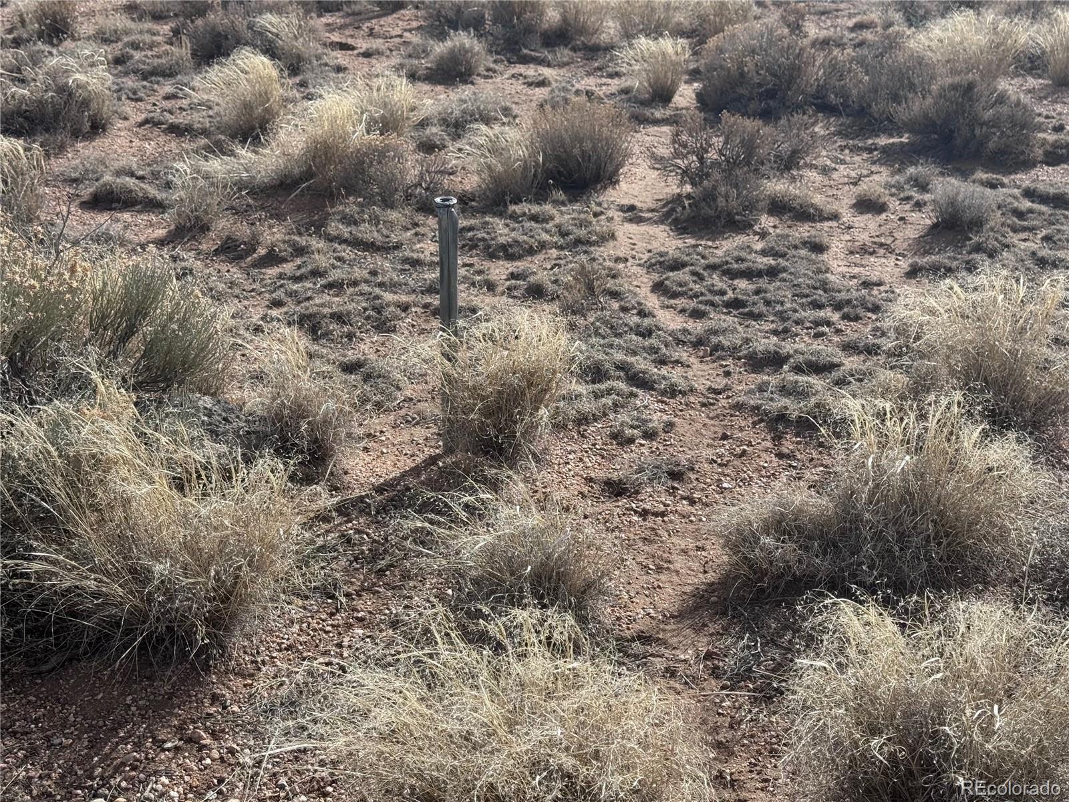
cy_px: 401
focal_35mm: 48
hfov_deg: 39.7
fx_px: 1482
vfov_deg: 30.3
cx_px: 534
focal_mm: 6.76
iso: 64
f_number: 1.78
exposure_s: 1/5848
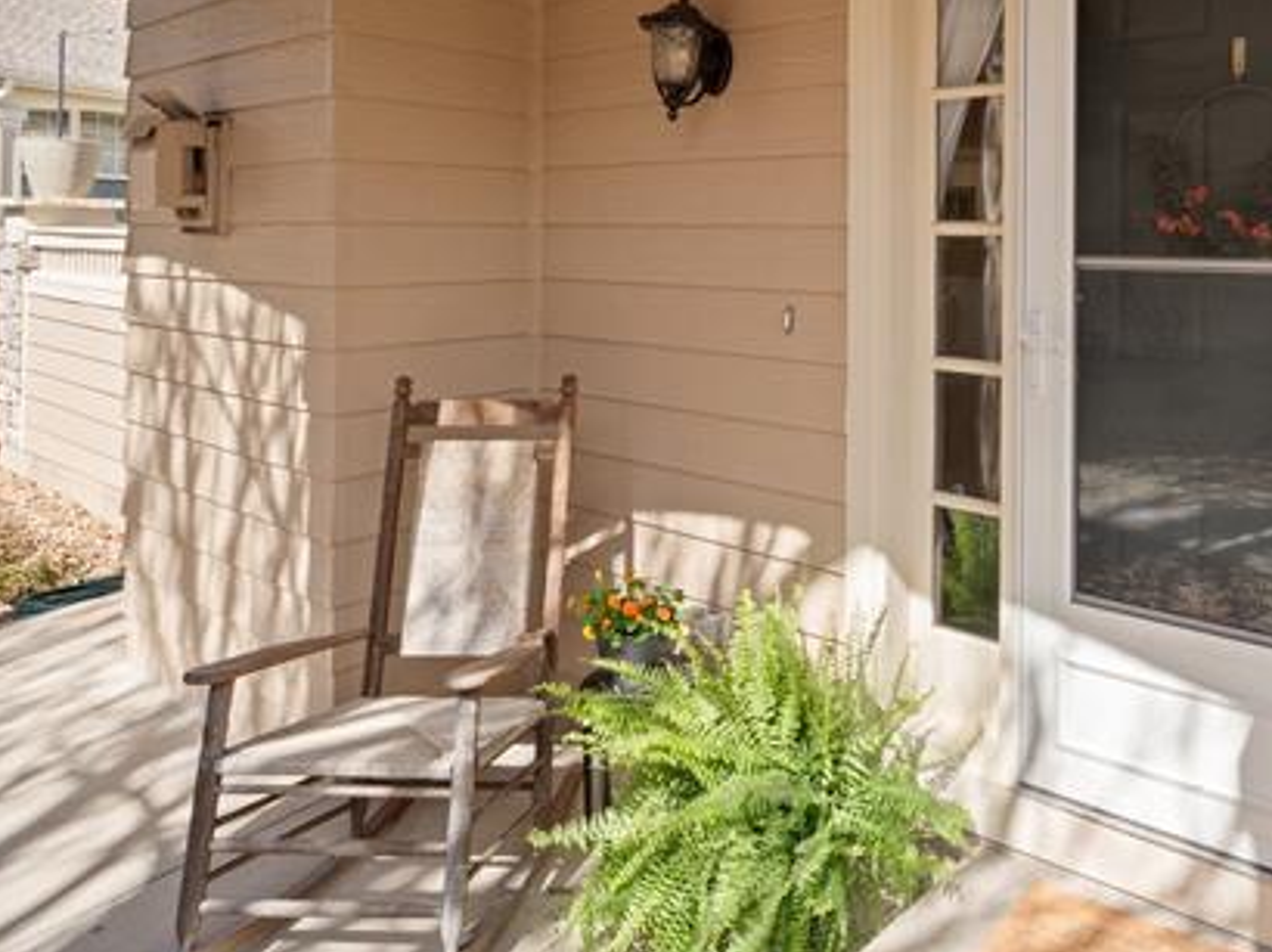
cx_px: 980
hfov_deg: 64.5
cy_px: 236
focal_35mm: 25
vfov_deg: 52.4
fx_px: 918
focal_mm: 8
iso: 125
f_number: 7.1
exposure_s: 1/50
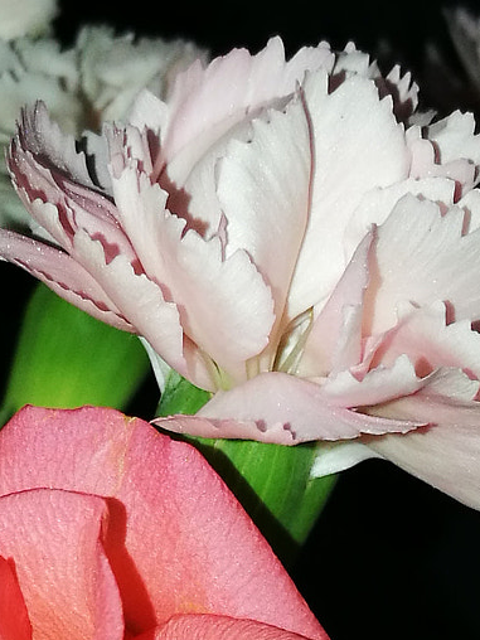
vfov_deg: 22.4
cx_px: 156
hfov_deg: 17.3
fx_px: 1572
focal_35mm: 85
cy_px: 585
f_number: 2.2
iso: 80
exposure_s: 1/50
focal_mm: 4.5
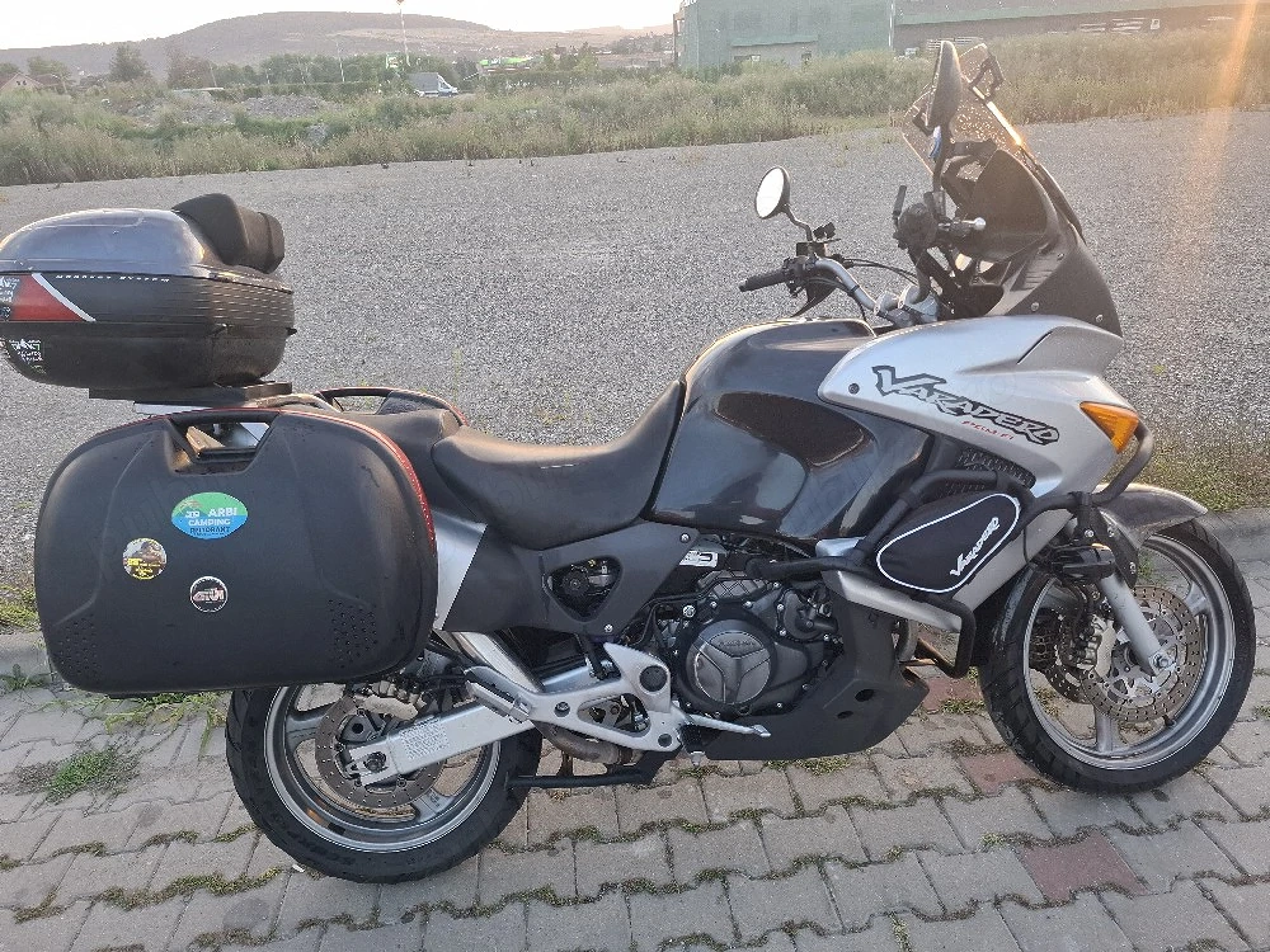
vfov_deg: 58.9
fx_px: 844
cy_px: 476
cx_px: 635
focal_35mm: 23
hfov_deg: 73.9
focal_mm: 5.54
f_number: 1.8
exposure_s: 1/100
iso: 50
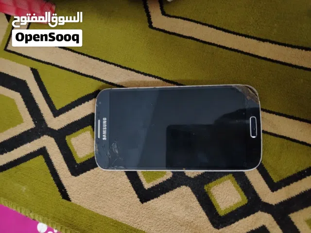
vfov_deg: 56.8
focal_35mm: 24
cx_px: 156
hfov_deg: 71.6
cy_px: 116
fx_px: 216
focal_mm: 5.25
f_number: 1.75
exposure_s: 1/50
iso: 5288
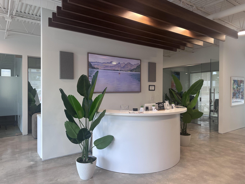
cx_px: 122
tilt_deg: -0.1
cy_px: 92
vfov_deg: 56.8
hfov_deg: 71.6
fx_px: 170
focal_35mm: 24
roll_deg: -0.4
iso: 160
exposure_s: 1/120
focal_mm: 6.86
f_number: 1.78
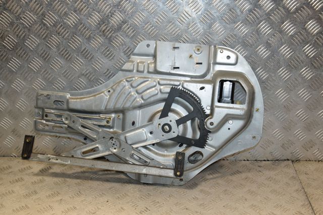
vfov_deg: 29.8
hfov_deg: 43.6
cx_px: 162
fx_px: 404
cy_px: 108
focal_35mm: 45
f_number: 6.3
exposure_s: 1/200
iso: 800
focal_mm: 30
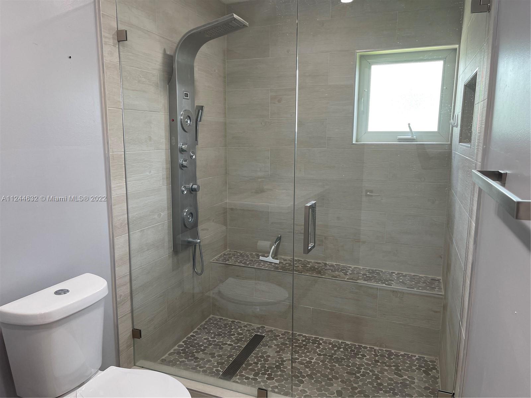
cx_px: 266
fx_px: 399
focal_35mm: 26
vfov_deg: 53.1
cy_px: 199
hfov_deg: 67.3
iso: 80
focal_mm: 5.1
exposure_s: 1/120
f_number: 1.6
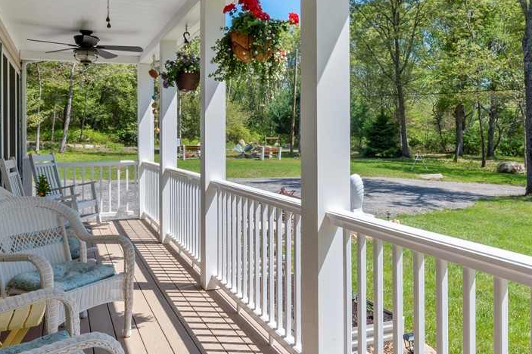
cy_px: 131
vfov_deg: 38.6
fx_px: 502
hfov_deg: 55.8
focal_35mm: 34
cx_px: 281
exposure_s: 1/40
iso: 160
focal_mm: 22
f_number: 22
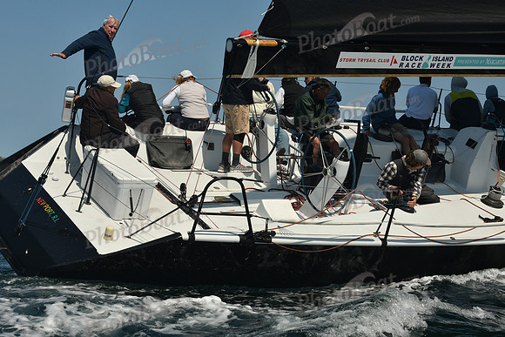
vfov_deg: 19.5
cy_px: 168
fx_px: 982
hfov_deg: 28.8
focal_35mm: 70
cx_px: 252
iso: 320
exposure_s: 1/640
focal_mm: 70
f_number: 10
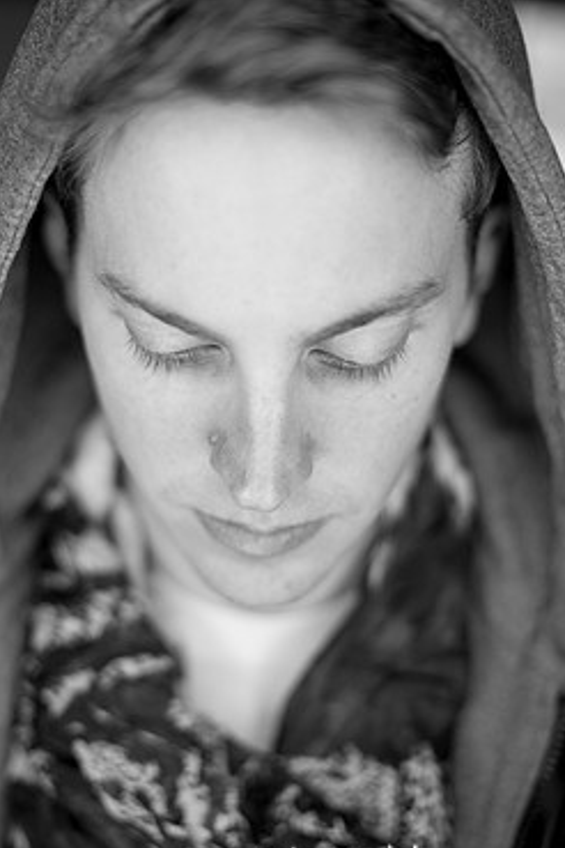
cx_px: 230
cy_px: 457
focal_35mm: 61
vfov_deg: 32.9
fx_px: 1436
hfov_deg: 22.2
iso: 1000
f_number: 2
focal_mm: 50
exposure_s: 1/1250
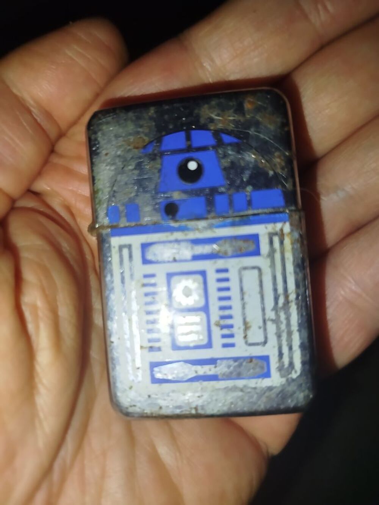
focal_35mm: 24
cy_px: 252
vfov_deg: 71.6
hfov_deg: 56.8
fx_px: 350
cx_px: 190
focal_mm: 5.31
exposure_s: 1/100
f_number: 1.7
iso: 100
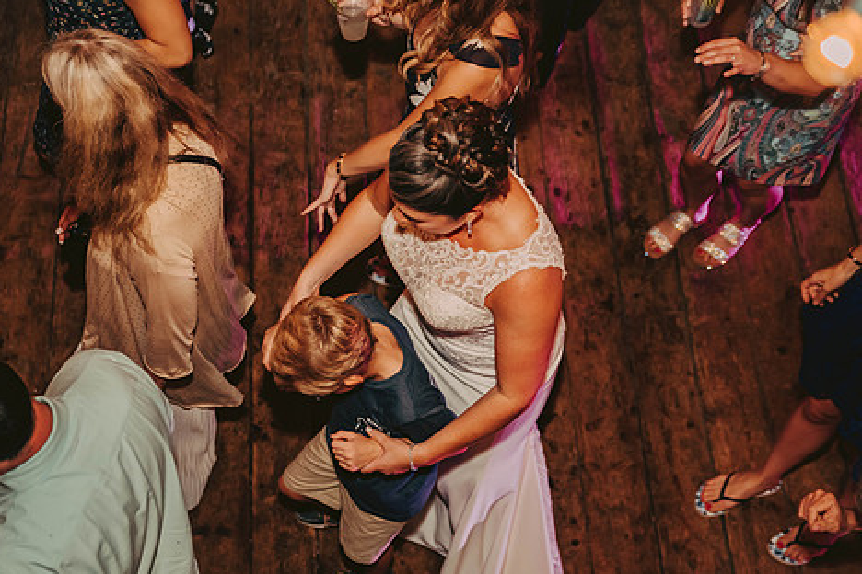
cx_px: 379
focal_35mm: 62
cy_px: 336
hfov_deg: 32.3
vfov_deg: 21.9
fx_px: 1484
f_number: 2.8
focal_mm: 50
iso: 1250
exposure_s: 1/125
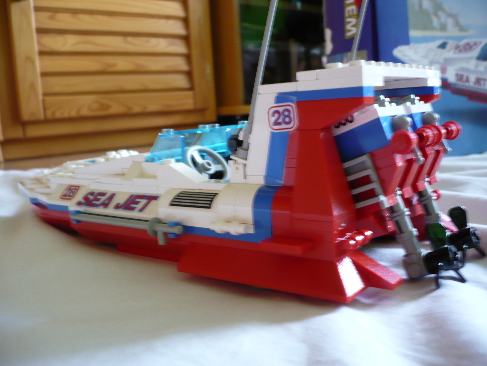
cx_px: 244
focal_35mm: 35
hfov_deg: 52.6
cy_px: 183
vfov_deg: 40.7
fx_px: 492
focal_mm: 5.8
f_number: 2.8
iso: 200
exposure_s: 1/10
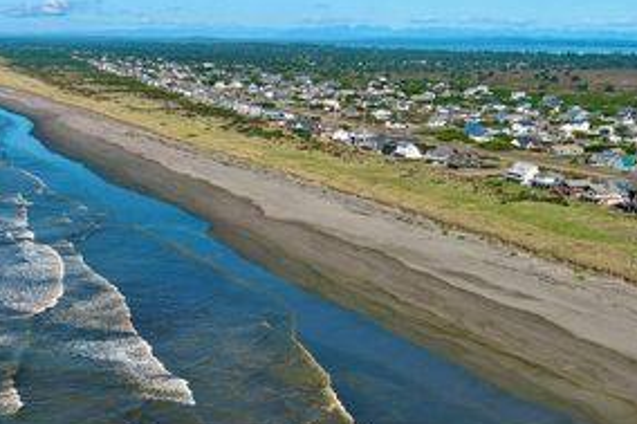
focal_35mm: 51
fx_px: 902
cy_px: 308
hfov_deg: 38.0
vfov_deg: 26.2
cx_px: 164
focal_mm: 10.57
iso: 101
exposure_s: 1/1357
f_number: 2.8
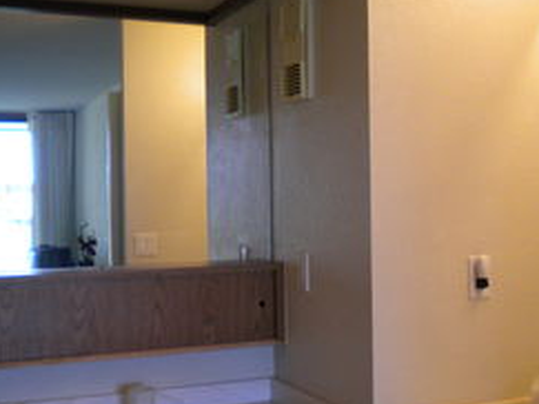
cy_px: 224
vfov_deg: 27.5
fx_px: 825
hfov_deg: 36.0
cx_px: 326
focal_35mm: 53
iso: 281
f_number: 3.1
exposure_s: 1/58.6
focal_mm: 6.3
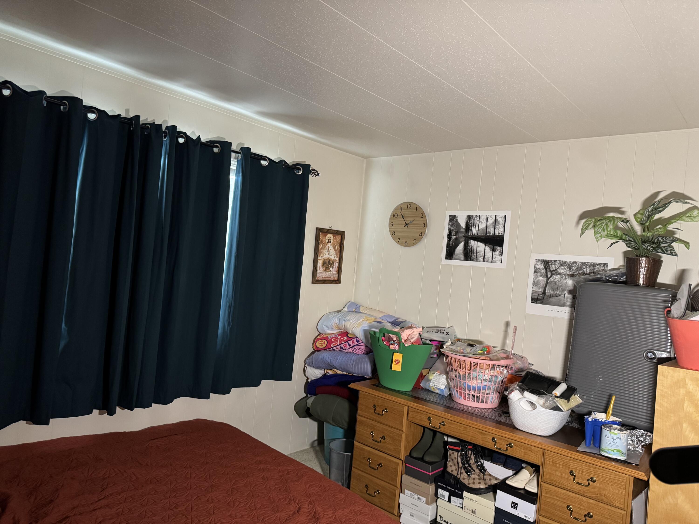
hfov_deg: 71.6
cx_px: 350
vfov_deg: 56.8
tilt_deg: +0.0
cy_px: 262
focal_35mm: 24
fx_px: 485
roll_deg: -5.7
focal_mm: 6.76
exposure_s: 1/40
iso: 640
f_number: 1.78
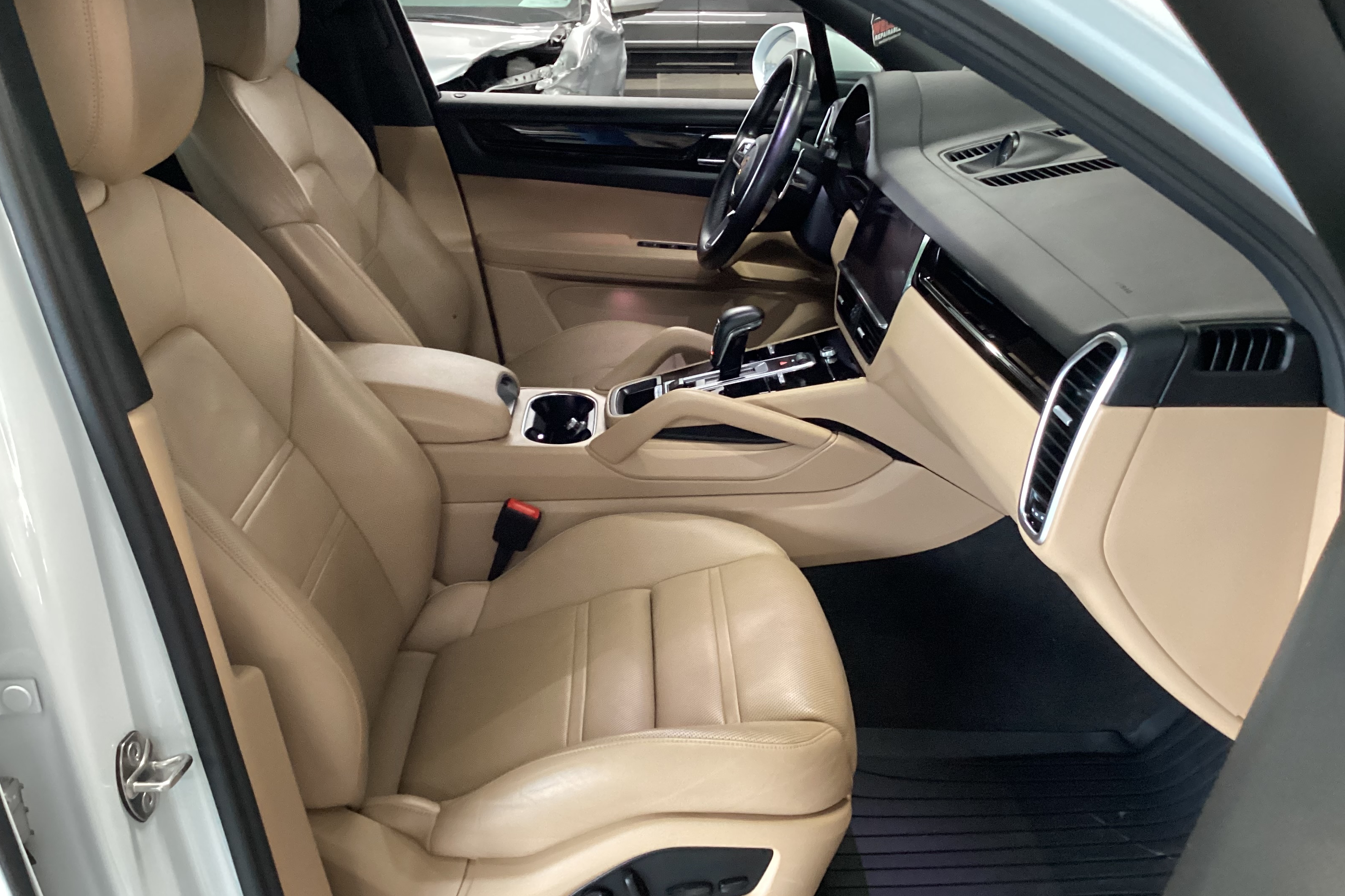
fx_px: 1233
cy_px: 429
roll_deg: +1.0
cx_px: 665
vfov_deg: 40.0
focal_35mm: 33
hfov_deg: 57.2
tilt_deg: -21.4
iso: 400
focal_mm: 3.3
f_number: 2.4
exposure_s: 1/40
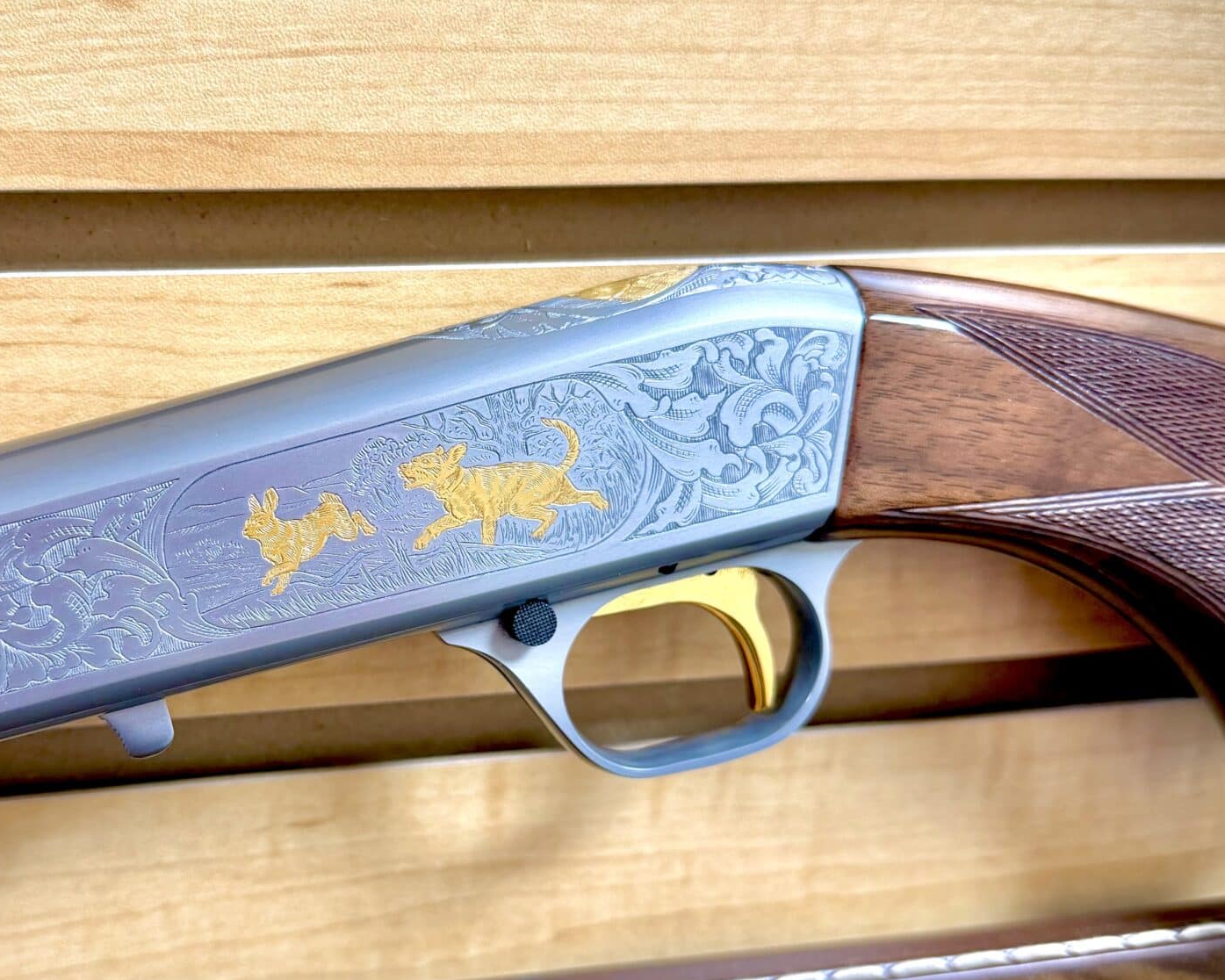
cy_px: 533
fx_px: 1559
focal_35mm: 43
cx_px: 399
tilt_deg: -17.4
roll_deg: -1.0
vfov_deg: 34.9
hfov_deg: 42.3
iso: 125
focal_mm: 6.76
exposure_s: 1/60
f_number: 1.78
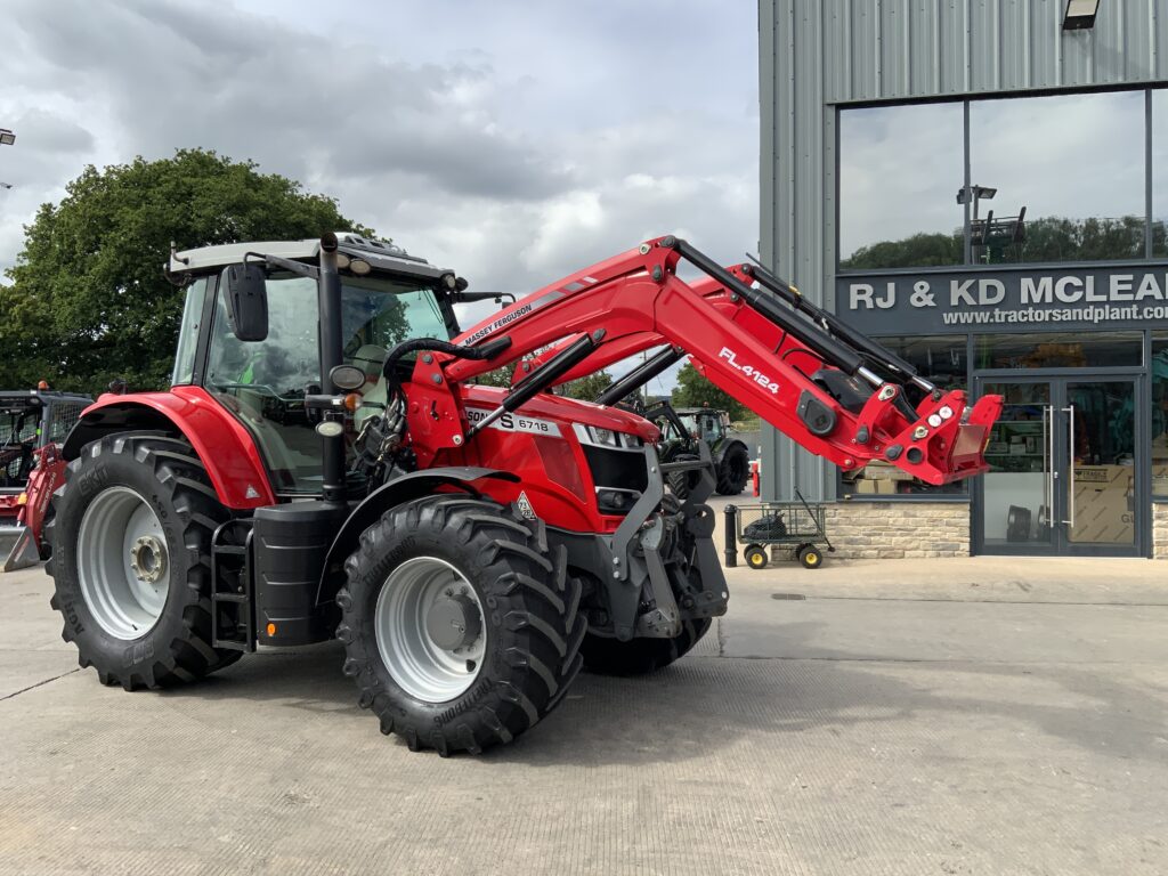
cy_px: 438
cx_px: 584
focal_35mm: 29
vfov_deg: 48.2
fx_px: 979
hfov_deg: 61.7
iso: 16
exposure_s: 1/1675
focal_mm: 3
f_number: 1.8
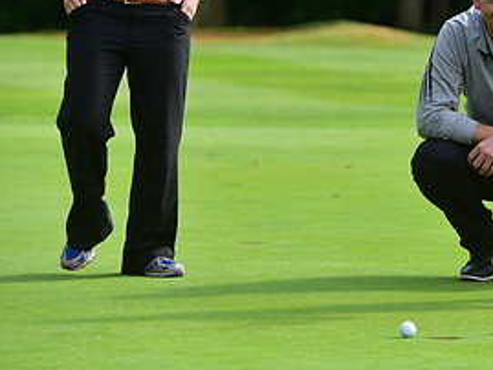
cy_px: 54
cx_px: 412
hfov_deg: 6.2
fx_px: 4574
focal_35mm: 321
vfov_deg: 4.6
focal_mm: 155
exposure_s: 1/1600
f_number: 4.5
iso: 400
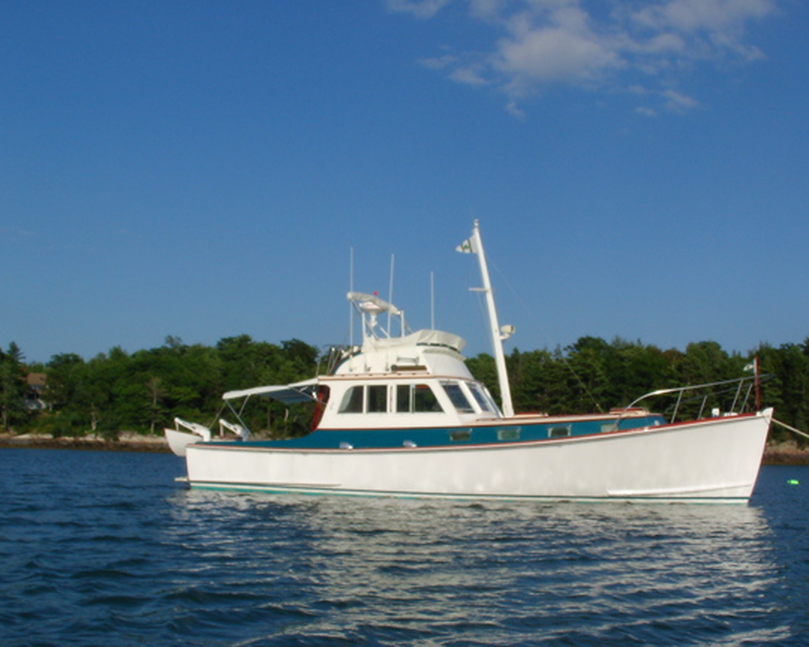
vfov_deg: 34.1
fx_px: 1054
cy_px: 340
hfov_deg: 42.0
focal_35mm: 44
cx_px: 422
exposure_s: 1/441
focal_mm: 5.8
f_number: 8
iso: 50
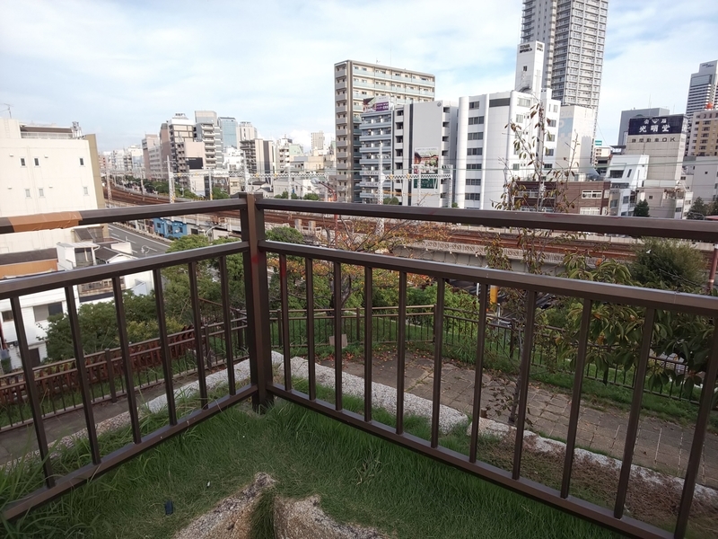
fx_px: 415
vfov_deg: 66.0
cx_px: 359
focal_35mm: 20
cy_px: 270
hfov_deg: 81.7
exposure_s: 1/379
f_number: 1.94
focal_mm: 3.45
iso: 28
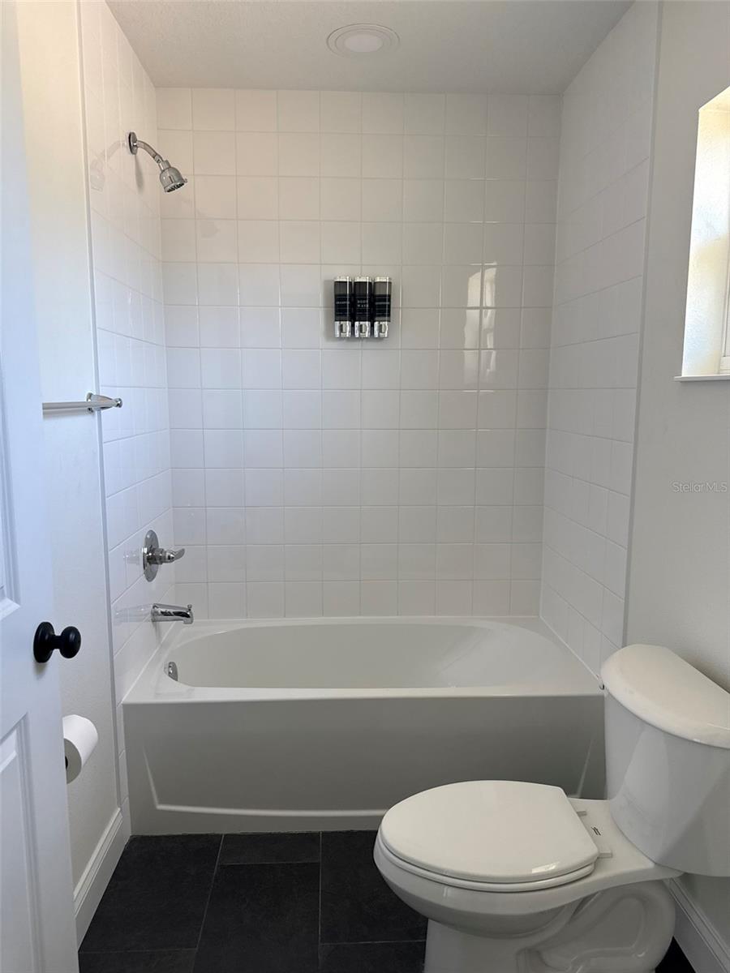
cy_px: 486
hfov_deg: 56.8
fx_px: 675
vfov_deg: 71.6
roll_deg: -0.8
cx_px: 365
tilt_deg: -7.8
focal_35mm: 24
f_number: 1.78
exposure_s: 1/121
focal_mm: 6.76
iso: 200
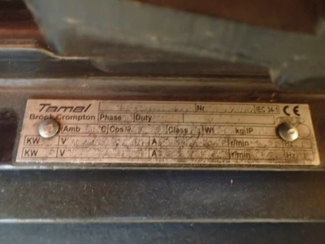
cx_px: 162
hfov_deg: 60.0
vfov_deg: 46.8
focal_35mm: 30
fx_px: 282
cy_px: 122
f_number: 2.3
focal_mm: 5.5
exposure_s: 1/8
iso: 1600
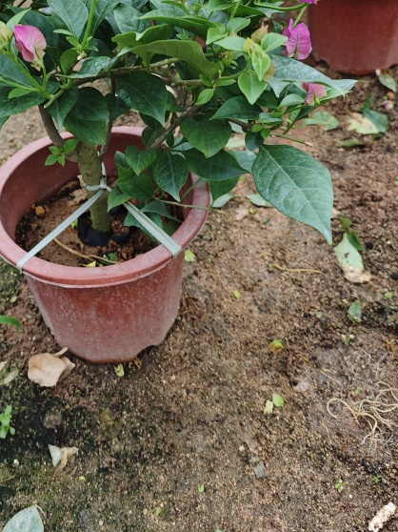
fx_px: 675
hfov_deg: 32.1
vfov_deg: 40.9
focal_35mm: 44
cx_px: 91
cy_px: 98
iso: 50
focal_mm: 6.55
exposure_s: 1/100
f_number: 1.6
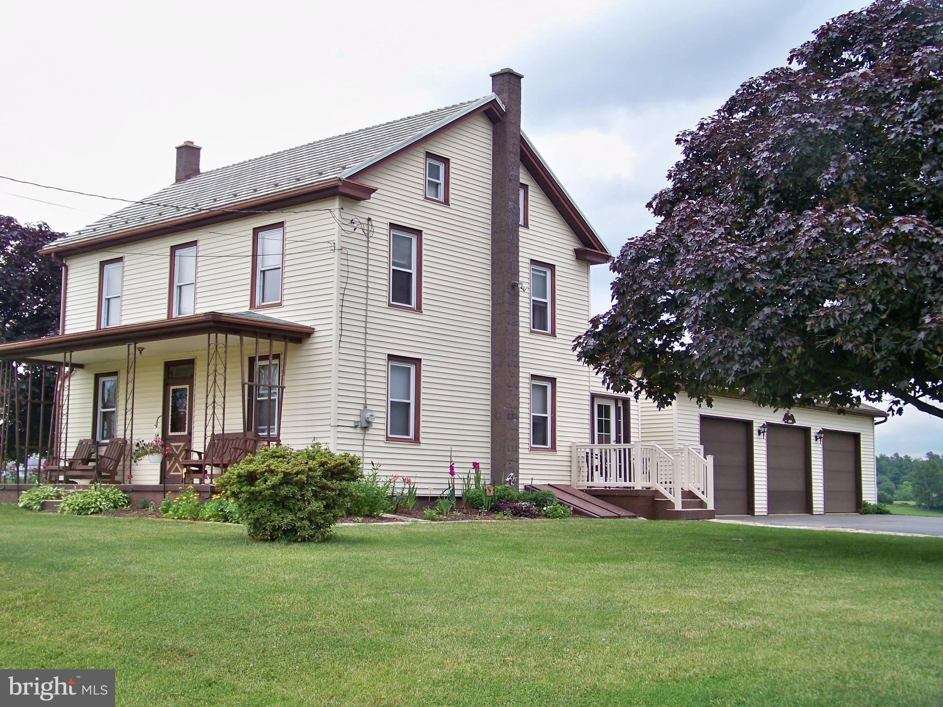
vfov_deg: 35.1
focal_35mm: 41
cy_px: 354
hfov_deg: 45.8
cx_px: 472
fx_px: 1117
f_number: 2.8
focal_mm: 7.6
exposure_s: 1/320
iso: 64
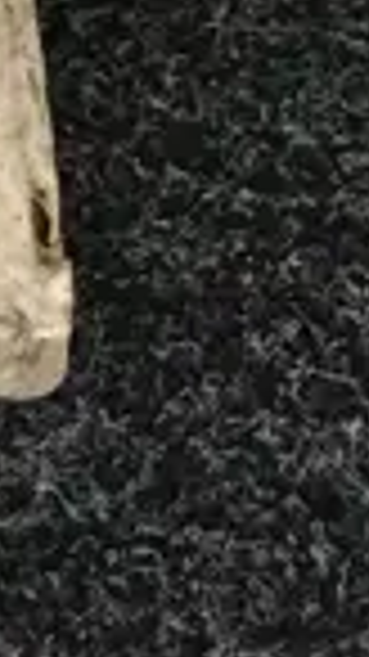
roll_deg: +1.6
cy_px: -778
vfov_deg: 9.0
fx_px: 3866
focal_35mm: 222
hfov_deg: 5.1
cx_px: -842
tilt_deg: -43.6
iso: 64
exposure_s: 1/17
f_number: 2.2
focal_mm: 4.15
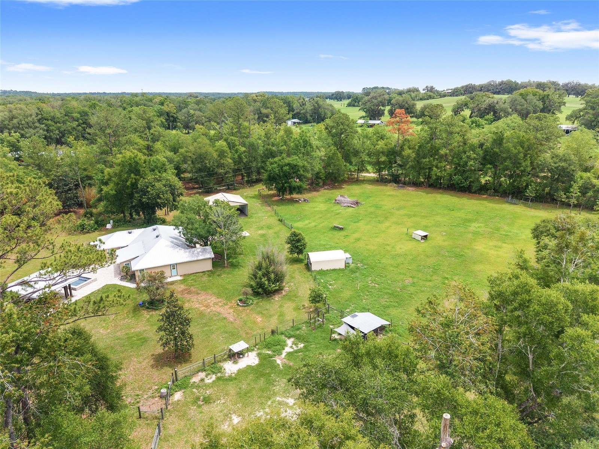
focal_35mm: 24
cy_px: 224
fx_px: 415
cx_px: 300
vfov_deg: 56.8
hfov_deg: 71.6
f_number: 1.8
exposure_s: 1/4000
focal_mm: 8.67
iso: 220
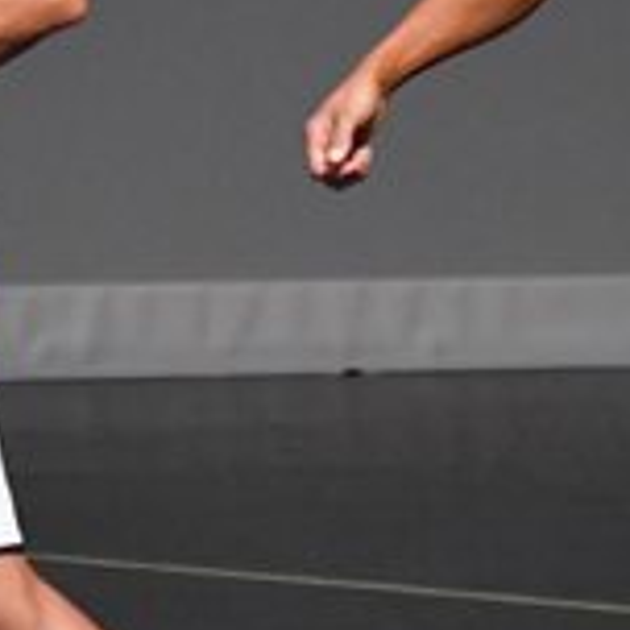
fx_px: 26685
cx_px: -15
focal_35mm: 1296
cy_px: 261
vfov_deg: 1.4
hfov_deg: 1.4
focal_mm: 200
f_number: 5.6
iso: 7200
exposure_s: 1/400
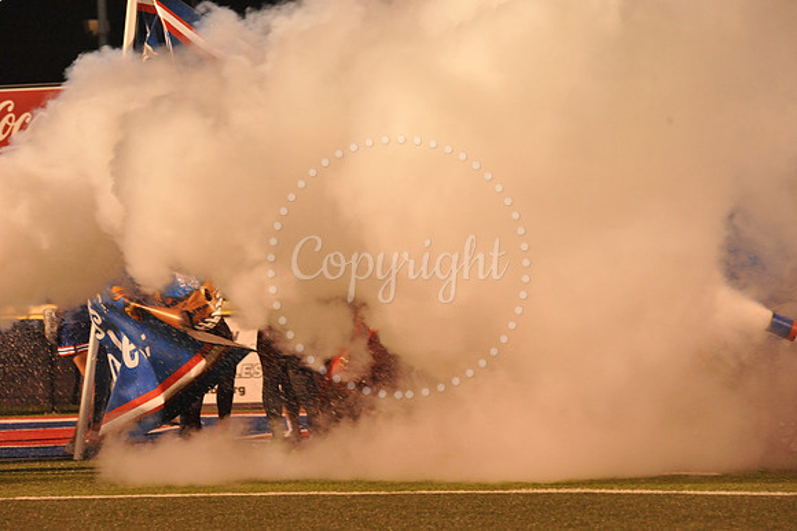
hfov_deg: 13.3
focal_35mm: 155
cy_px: 266
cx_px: 398
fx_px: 3429
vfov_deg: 8.8
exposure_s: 1/160
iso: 5000
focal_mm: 155
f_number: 7.1
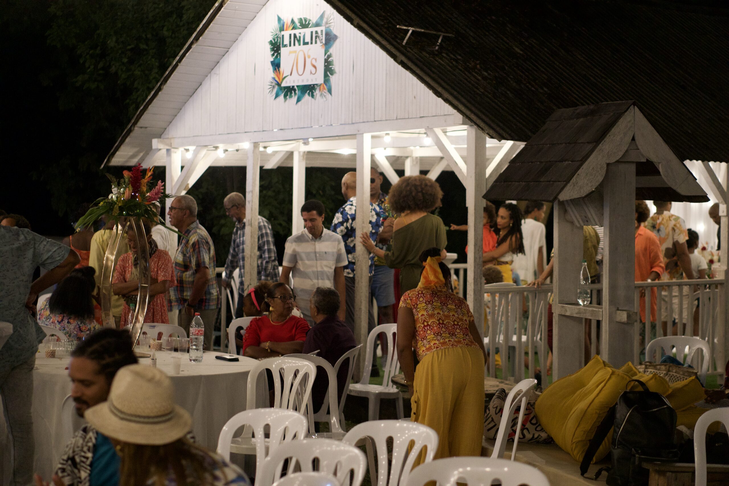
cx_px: 364
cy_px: 243
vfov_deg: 18.2
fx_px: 1519
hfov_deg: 27.0
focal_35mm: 75
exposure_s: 1/160
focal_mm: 50
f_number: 2
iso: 2000
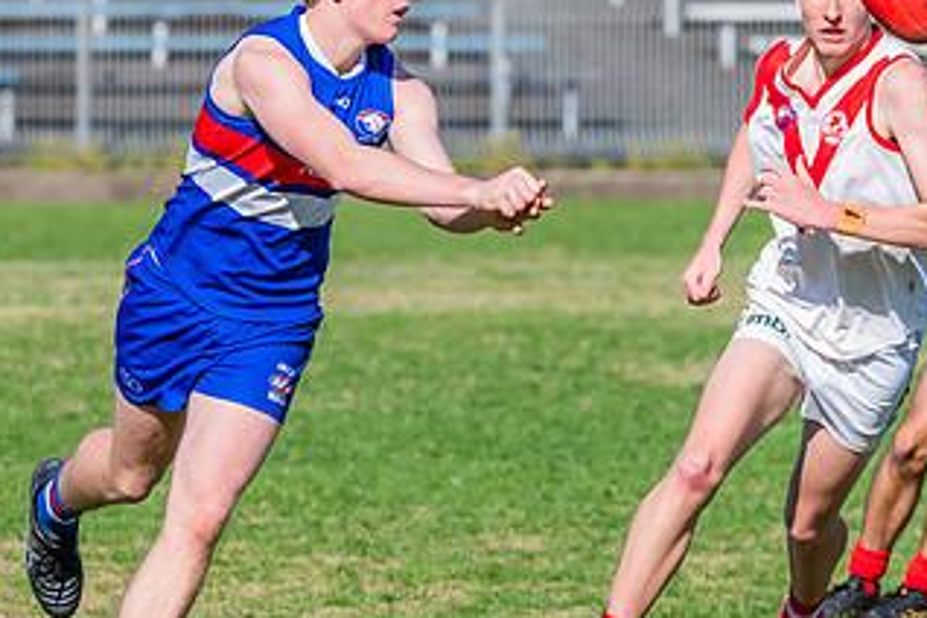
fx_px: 22401
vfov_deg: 1.6
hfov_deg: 2.4
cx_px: 380
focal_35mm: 870
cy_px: 378
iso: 800
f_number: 10
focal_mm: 360
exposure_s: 1/1600
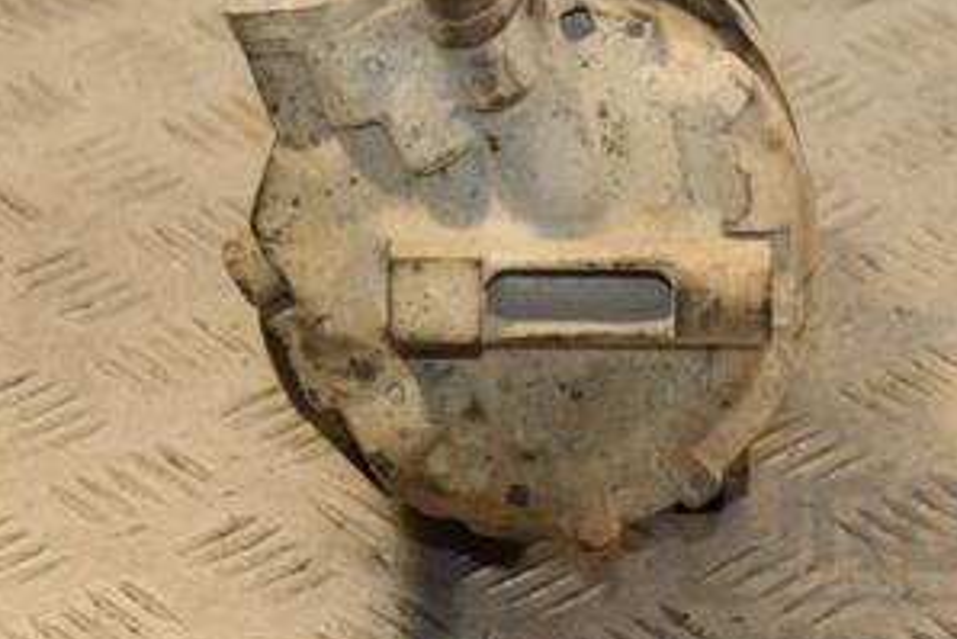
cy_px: 96
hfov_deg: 11.7
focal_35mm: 175
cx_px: 591
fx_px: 4654
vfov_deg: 7.8
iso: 800
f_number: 7.1
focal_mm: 58
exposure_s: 1/200
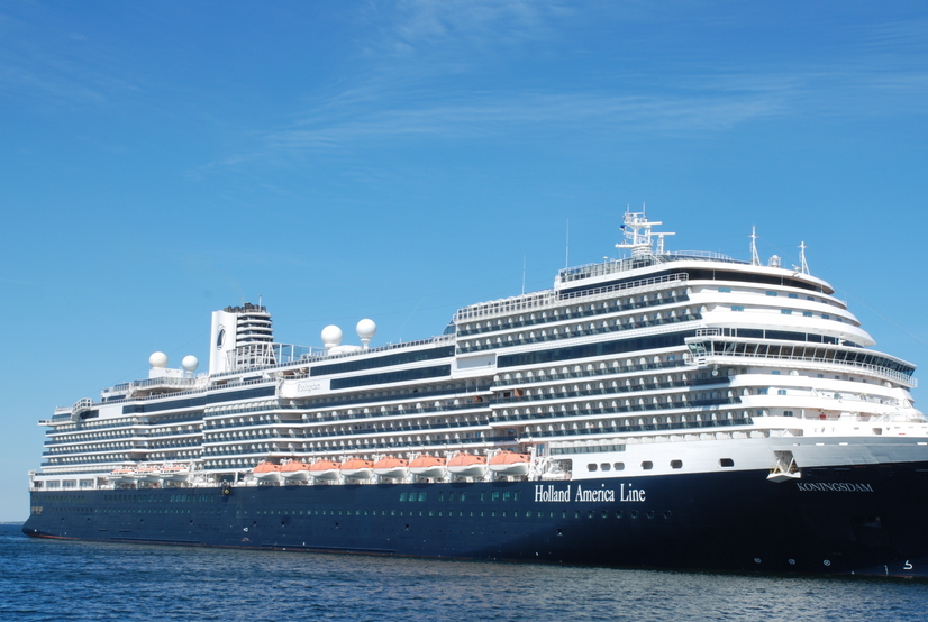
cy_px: 374
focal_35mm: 58
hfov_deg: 34.6
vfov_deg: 23.6
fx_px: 1488
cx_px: 535
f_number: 16
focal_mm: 31
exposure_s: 1/60
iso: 100
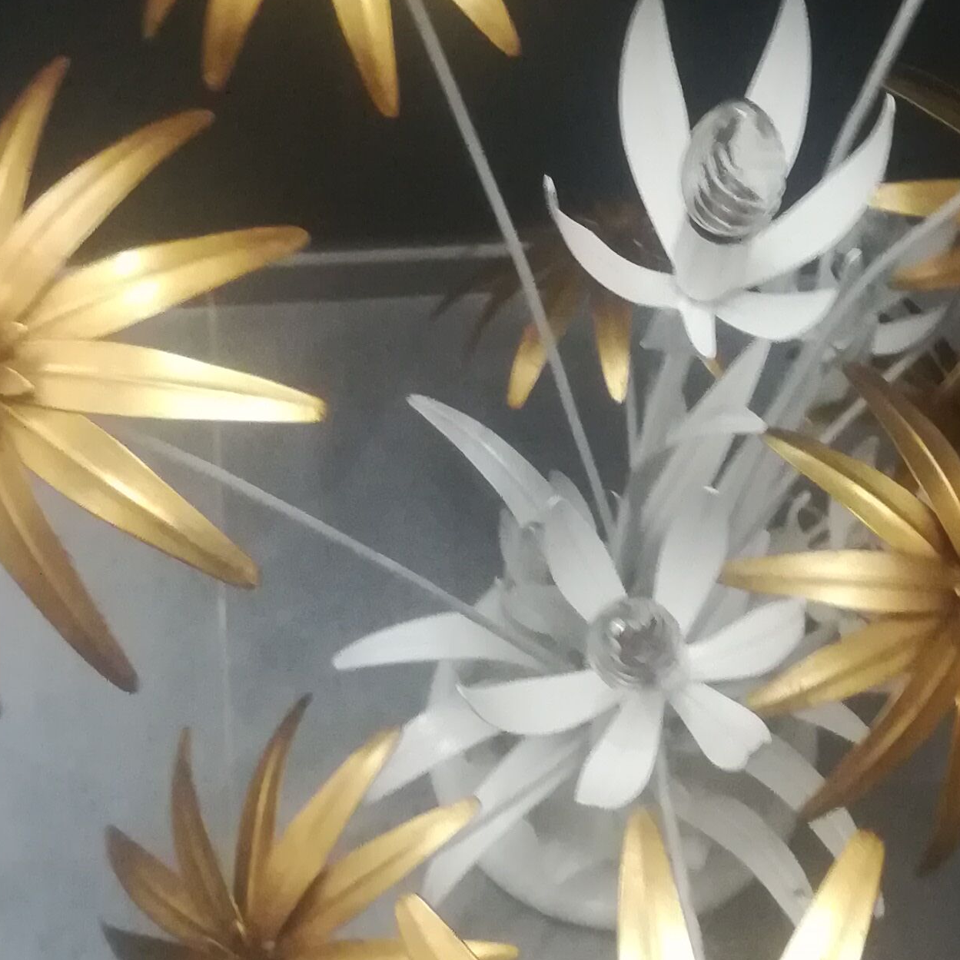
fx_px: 2290
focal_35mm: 73
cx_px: 792
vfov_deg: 23.5
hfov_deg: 23.3
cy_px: 274
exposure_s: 1/14.3
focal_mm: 3.83
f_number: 2.2
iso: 800
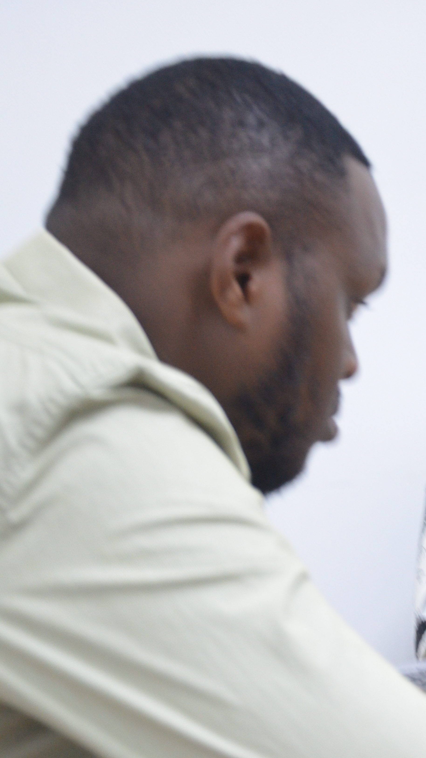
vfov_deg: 18.0
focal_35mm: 119
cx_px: 407
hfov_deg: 10.1
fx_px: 2390
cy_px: 378
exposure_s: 1/15
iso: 1600
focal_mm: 50
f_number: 4.8
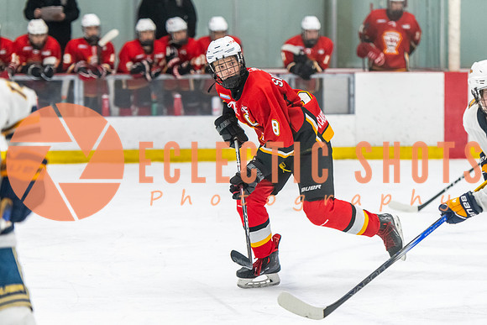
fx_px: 2324
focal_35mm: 172
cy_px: 151
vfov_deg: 8.0
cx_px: 272
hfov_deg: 12.0
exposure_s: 1/800
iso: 3200
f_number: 2.8
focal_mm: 122
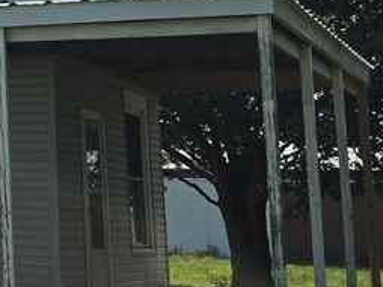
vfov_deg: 12.6
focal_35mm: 116
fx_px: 1282
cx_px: -543
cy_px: 27
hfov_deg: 12.9
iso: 12
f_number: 1.7
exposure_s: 1/1163
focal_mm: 6.3
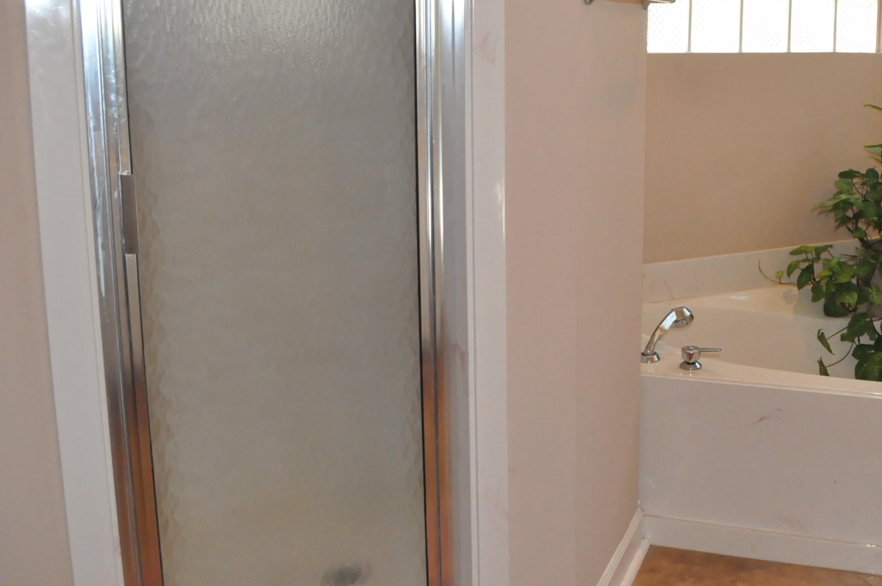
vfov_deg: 33.0
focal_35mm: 40
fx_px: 979
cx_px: 652
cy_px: 183
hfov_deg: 46.9
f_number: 7.1
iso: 3200
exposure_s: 1/200
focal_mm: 18
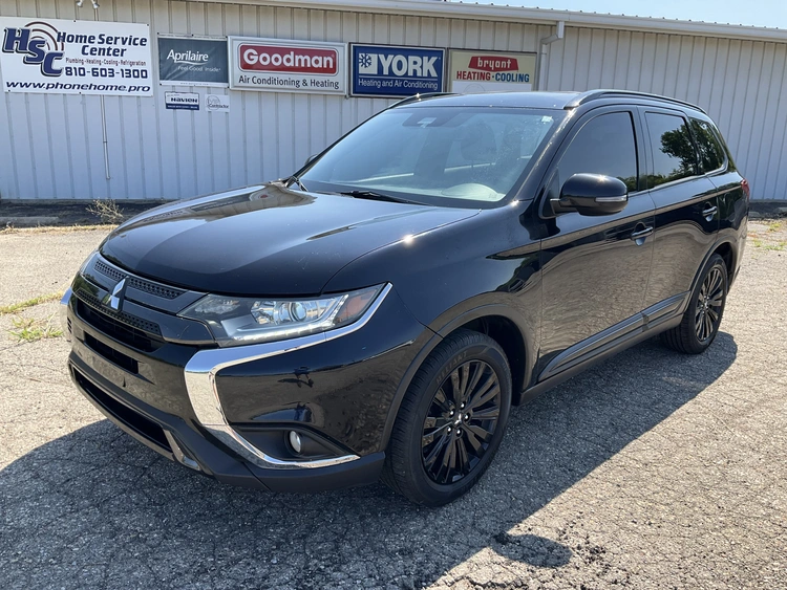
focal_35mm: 29
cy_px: 295
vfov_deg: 48.3
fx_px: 660
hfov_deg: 61.6
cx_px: 394
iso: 25
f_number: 1.8
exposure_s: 1/650
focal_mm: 3
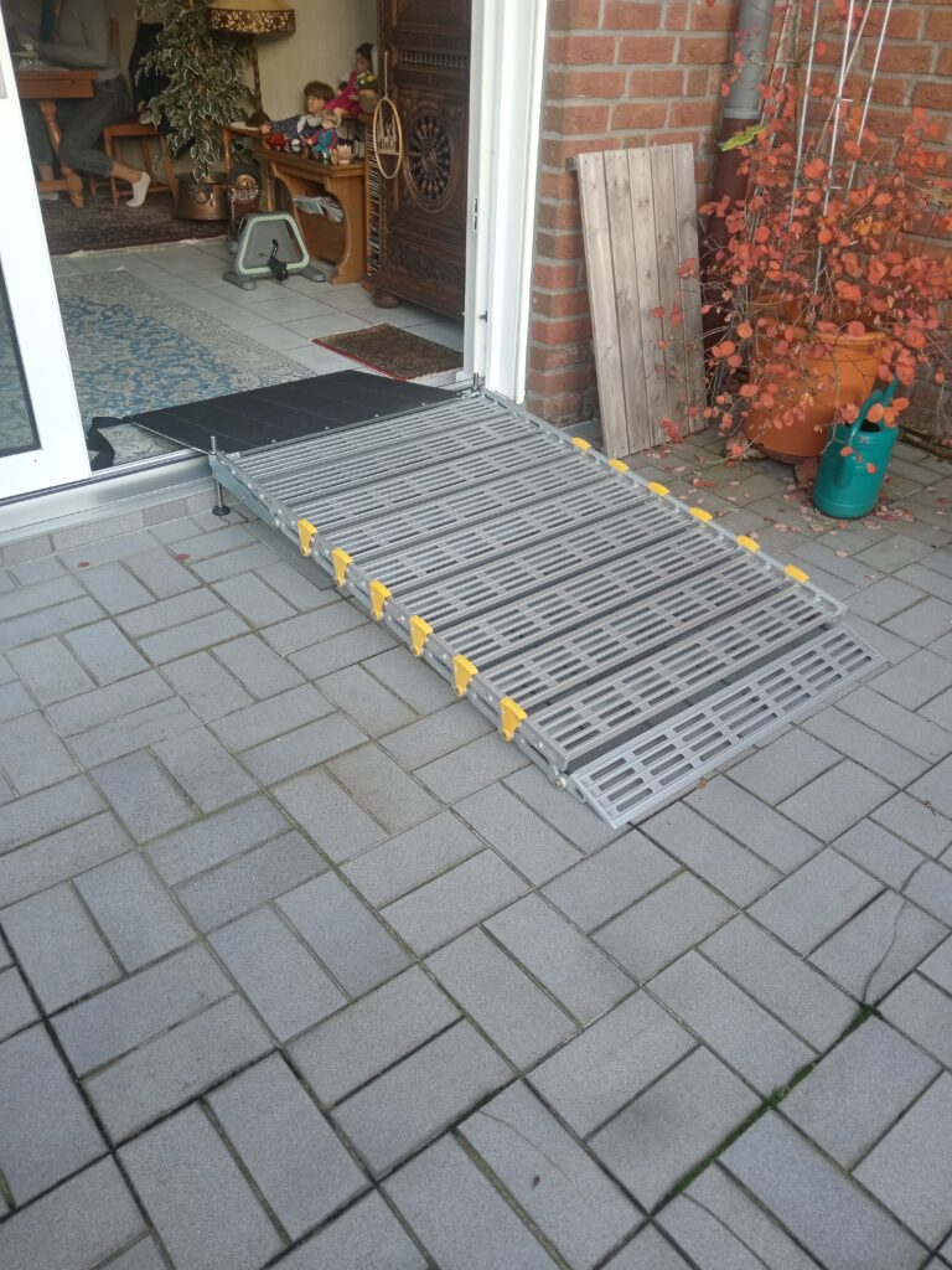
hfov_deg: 51.4
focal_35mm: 27
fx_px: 990
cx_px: 476
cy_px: 635
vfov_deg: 65.3
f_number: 1.9
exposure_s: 1/100
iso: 224
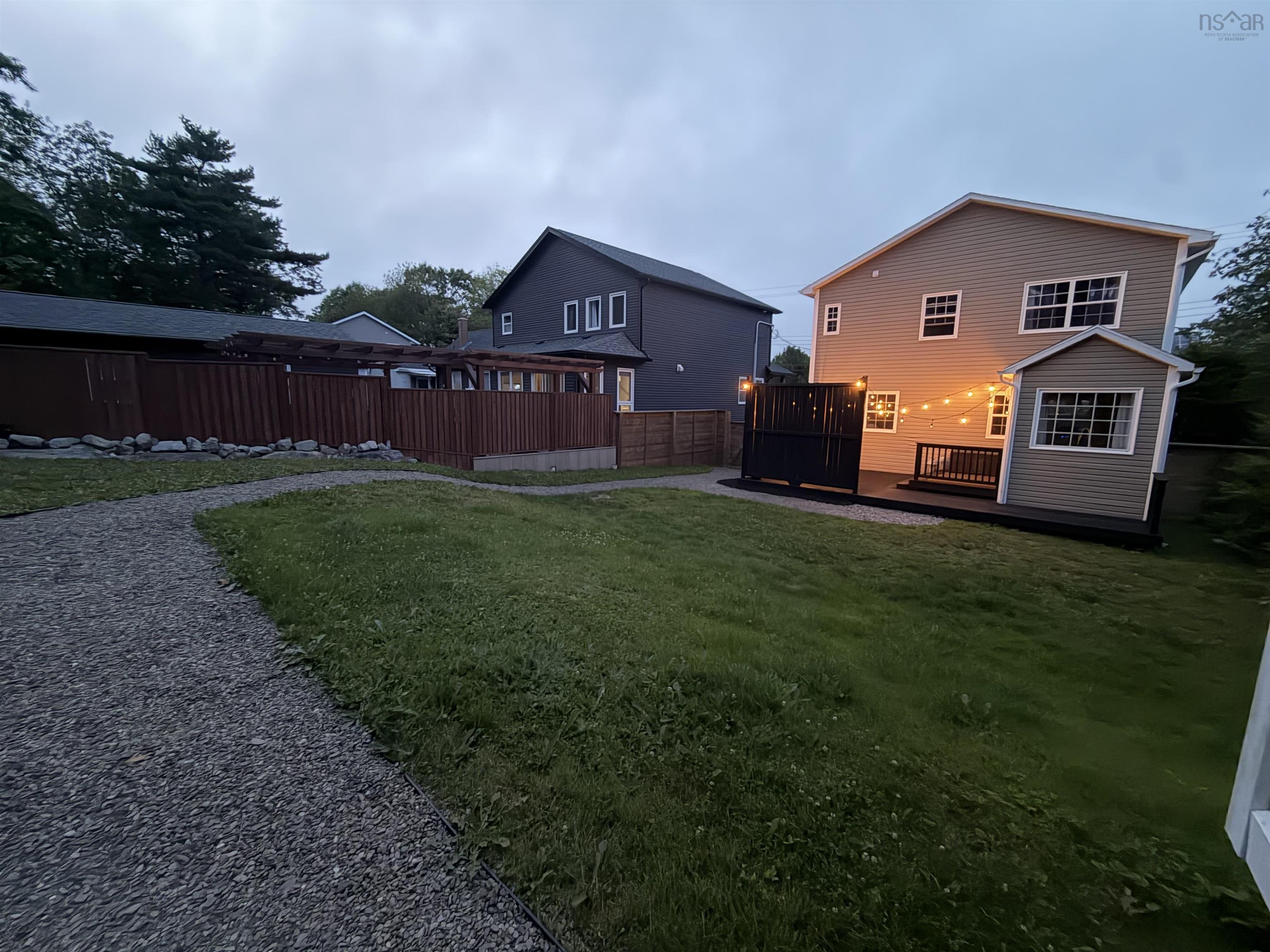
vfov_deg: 85.7
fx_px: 514
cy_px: 476
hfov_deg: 102.1
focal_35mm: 14
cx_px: 635
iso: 640
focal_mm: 2.22
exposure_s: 1/15
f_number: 2.2
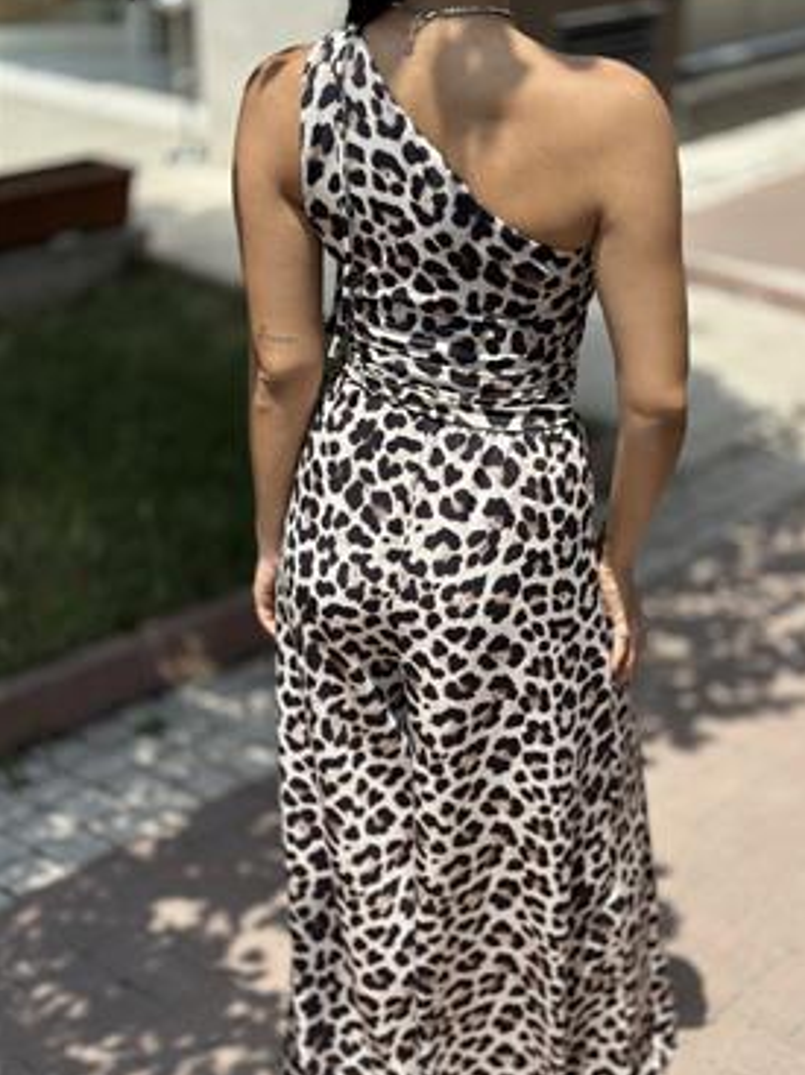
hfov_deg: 27.0
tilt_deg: -26.3
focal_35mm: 54
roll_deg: +0.2
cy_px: 564
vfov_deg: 35.5
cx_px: 448
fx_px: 1675
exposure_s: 1/3058
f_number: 1.78
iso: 80
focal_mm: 6.86
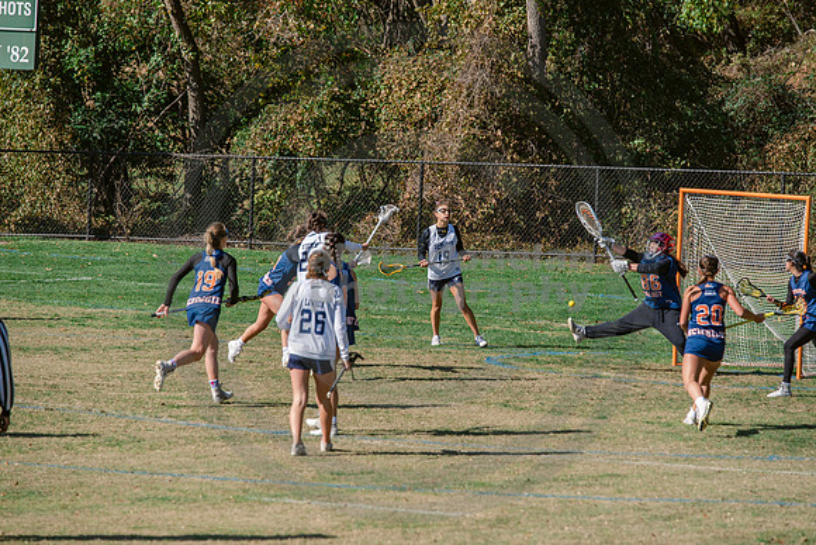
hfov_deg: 10.3
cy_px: 273
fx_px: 4534
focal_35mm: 200
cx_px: 408
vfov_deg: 6.9
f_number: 5
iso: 250
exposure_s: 1/1600
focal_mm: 200
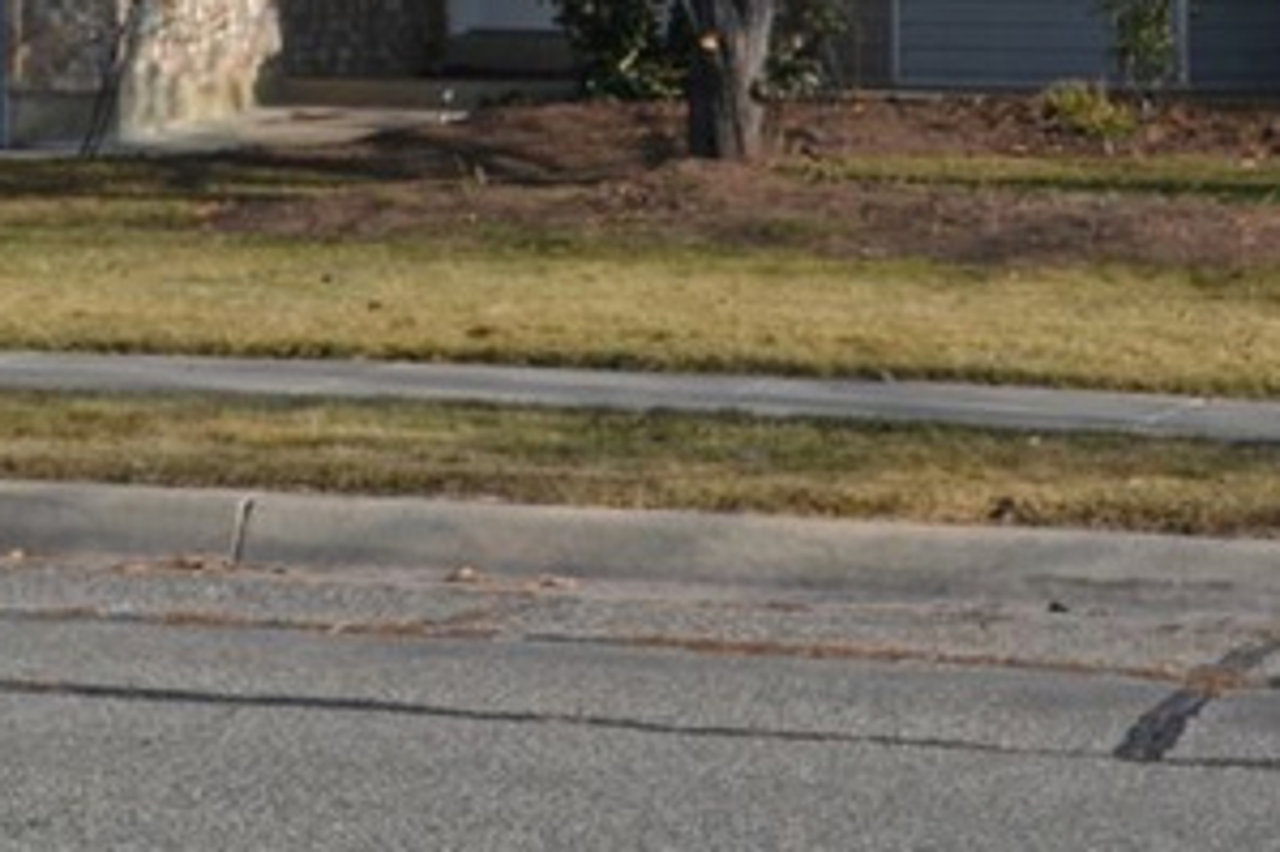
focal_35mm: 144
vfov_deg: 9.2
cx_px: 608
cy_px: -480
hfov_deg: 14.3
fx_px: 5117
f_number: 8
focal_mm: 28
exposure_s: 1/250
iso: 100
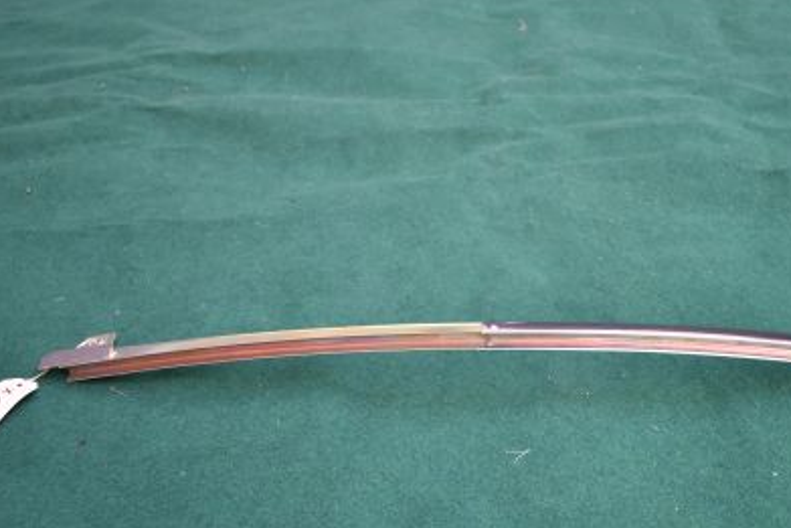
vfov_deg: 29.1
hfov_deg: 42.5
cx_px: 488
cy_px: 354
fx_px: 1011
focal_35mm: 46
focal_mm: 20
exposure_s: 1/30
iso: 280
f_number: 4
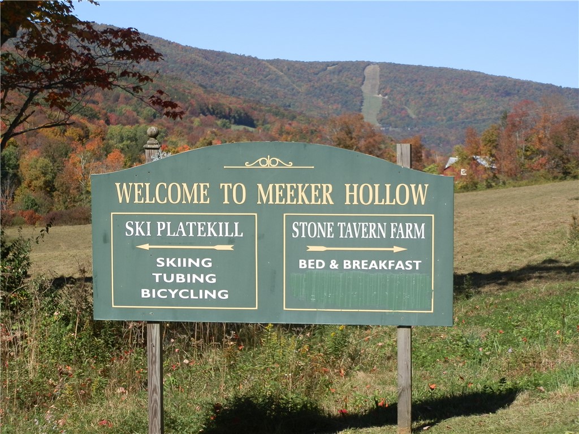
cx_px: 290
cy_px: 217
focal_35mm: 98
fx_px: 1639
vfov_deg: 15.1
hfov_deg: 20.0
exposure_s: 1/640
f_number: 4
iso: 64
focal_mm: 17.64
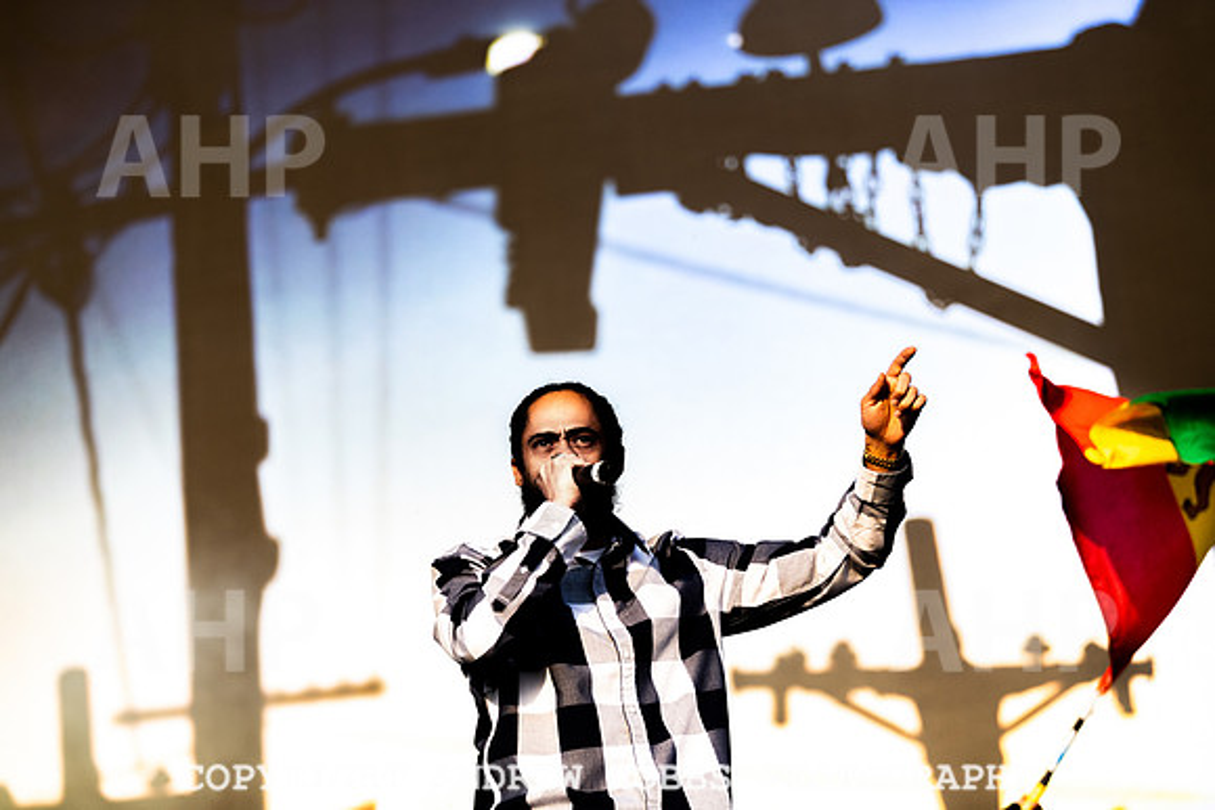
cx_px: 608
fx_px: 3443
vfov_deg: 13.4
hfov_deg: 20.0
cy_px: 405
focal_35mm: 102
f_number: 2.8
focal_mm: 102
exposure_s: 1/4000
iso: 640
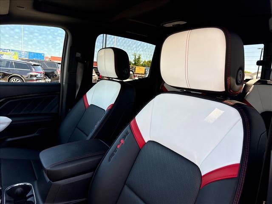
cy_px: 102
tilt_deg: -8.3
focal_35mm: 24
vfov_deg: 56.8
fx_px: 189
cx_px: 136
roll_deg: -5.7
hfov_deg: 71.6
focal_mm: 6.76
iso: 125
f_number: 1.78
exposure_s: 1/243
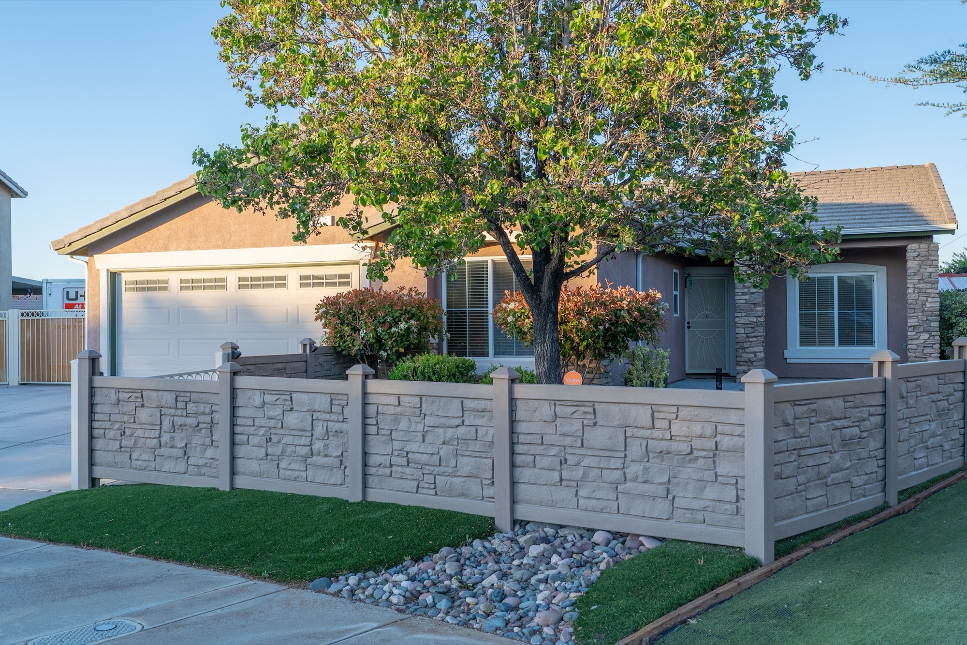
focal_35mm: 35
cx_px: 484
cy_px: 322
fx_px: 940
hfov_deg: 54.4
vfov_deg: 37.8
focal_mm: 35
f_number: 8
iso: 160
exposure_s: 1/100
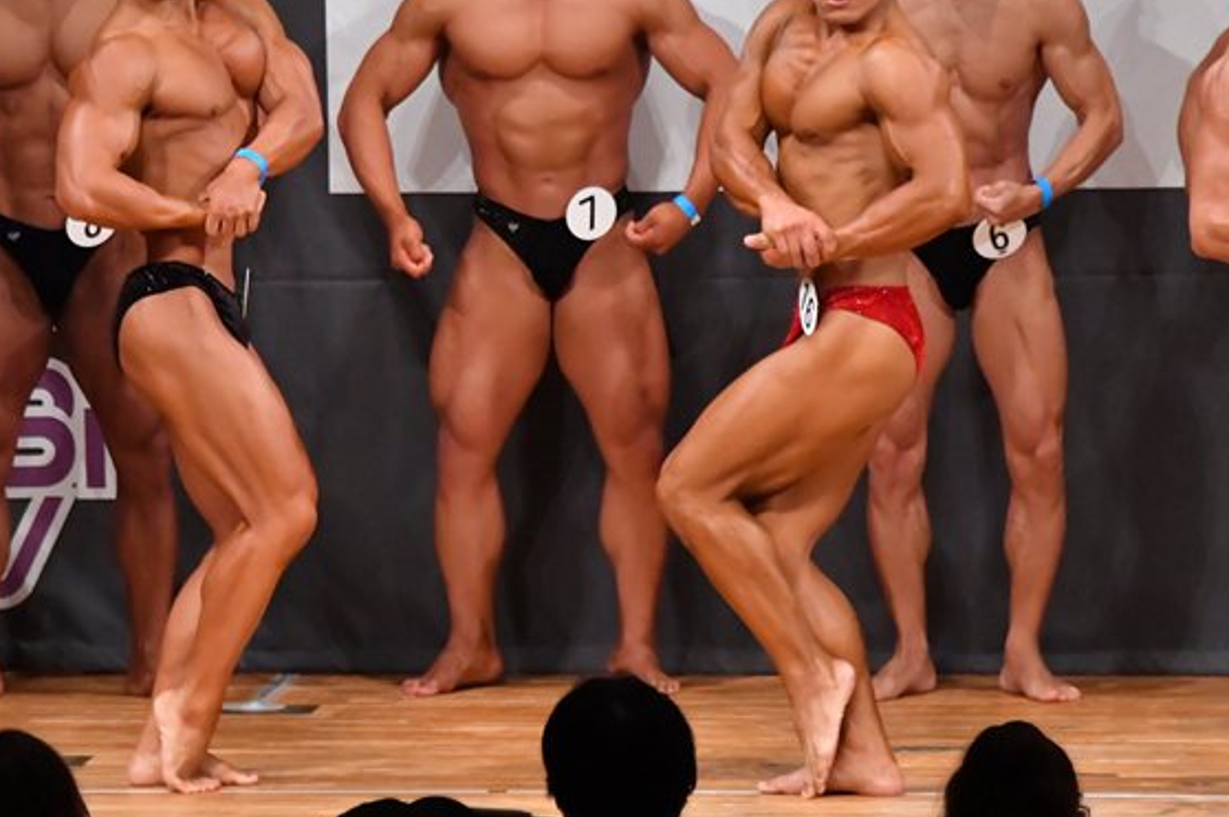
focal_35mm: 396
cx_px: 406
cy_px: 306
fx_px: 13507
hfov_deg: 5.2
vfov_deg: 3.5
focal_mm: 190
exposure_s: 1/400
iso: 9000
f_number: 5.6
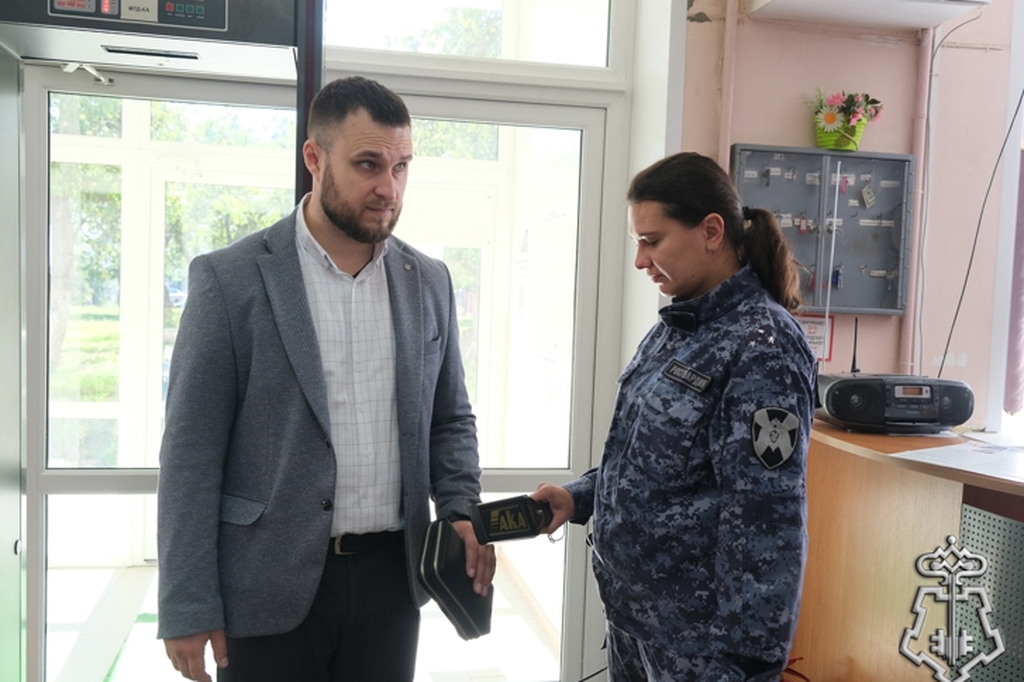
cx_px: 513
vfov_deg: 41.1
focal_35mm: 32
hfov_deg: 58.7
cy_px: 349
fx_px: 910
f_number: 4
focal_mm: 20.5
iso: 320
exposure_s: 1/80
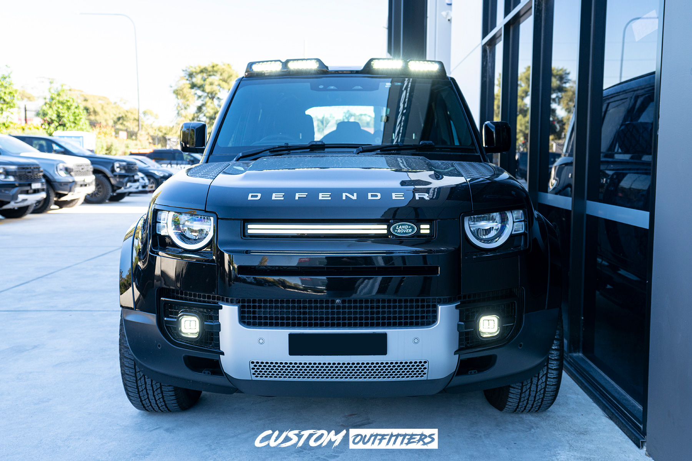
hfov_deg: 58.7
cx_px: 346
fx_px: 615
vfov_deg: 41.1
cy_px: 230
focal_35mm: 32
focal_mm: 32
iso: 200
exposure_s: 1/60
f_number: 4
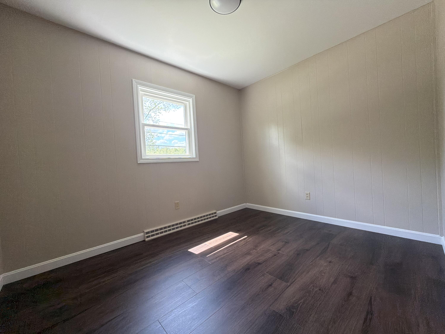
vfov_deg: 85.7
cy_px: 167
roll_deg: +4.0
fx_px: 180
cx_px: 222
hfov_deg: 102.1
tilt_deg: -1.7
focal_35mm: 14
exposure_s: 1/121
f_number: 2.2
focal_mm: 2.22
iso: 250
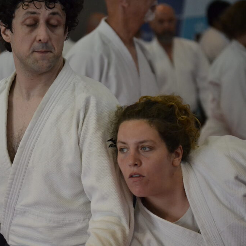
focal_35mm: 231
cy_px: 123
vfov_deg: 7.6
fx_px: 1857
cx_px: 80
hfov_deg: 7.6
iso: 2500
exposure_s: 1/500
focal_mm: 120
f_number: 4.8
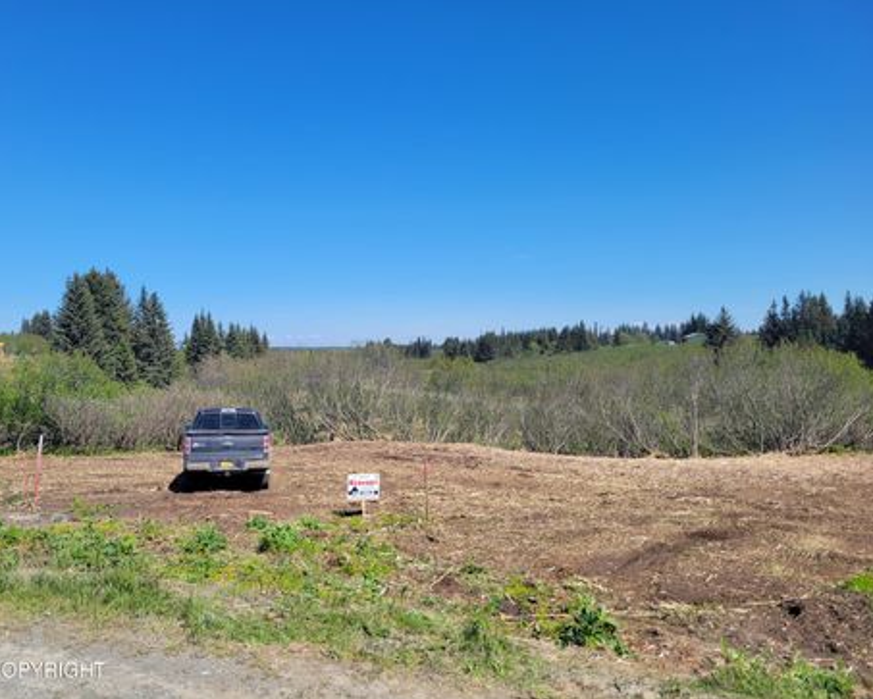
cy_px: 342
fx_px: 724
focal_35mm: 28
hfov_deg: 62.1
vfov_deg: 51.6
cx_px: 401
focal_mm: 5.4
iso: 40
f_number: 1.8
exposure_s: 1/2600
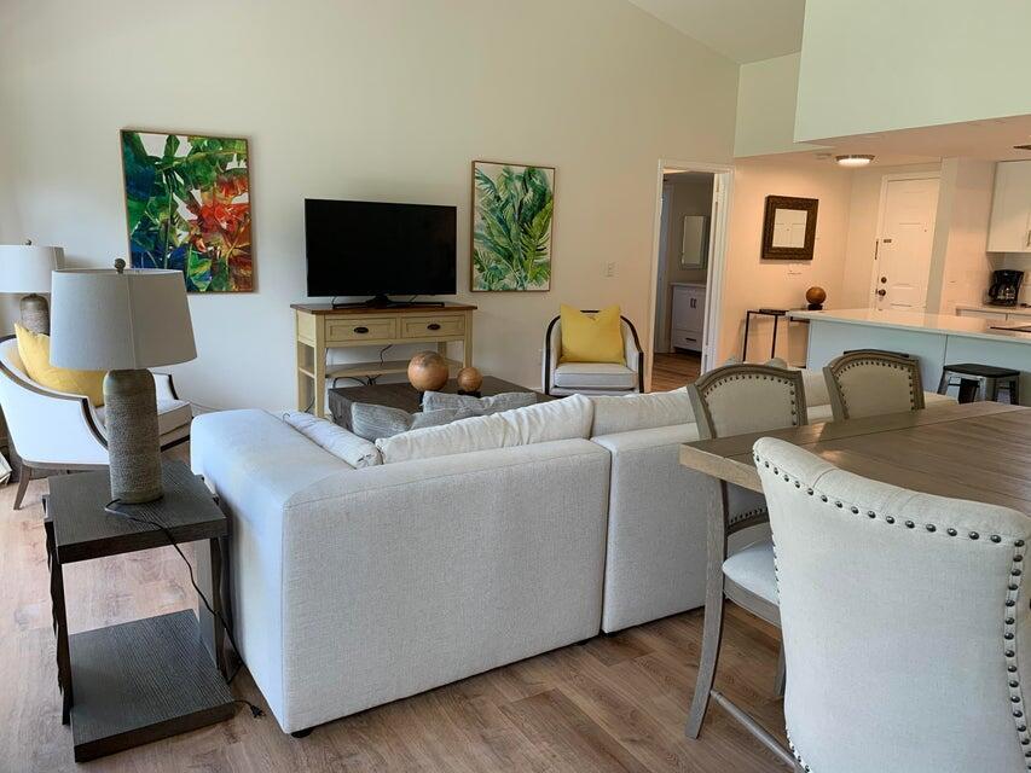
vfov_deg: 53.1
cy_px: 386
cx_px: 516
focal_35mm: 26
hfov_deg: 67.3
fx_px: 774
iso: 50
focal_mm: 4.25
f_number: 1.8
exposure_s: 1/60
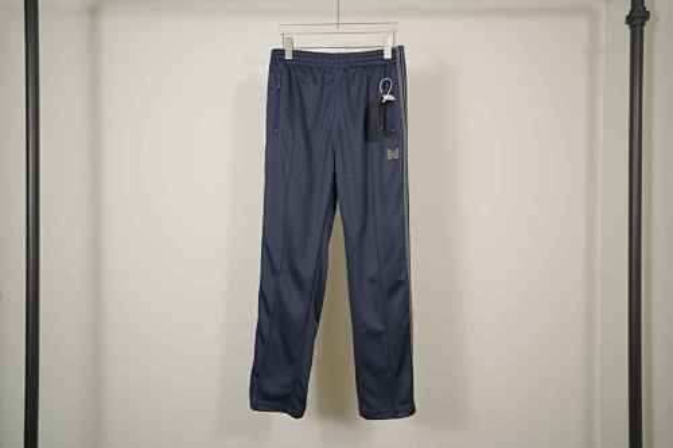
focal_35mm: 24
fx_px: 448
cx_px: 336
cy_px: 224
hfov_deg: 73.8
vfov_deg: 53.1
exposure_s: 1/200
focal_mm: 24
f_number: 2.8
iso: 640
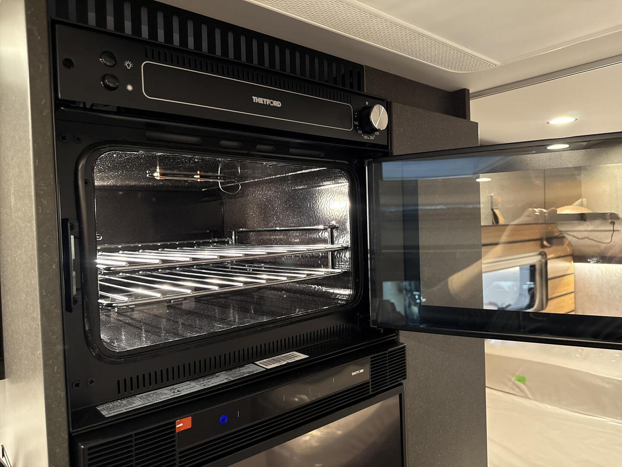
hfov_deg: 71.6
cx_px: 311
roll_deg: +1.6
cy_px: 234
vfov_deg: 56.8
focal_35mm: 24
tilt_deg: -0.8
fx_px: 431
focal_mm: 6.76
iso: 800
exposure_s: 1/60
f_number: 1.78
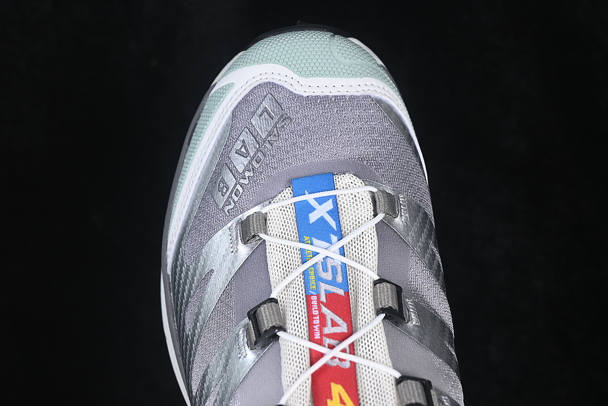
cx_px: 304
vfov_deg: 18.2
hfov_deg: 27.0
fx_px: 1267
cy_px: 203
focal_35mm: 75
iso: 160
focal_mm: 50
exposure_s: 1/80
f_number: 7.1
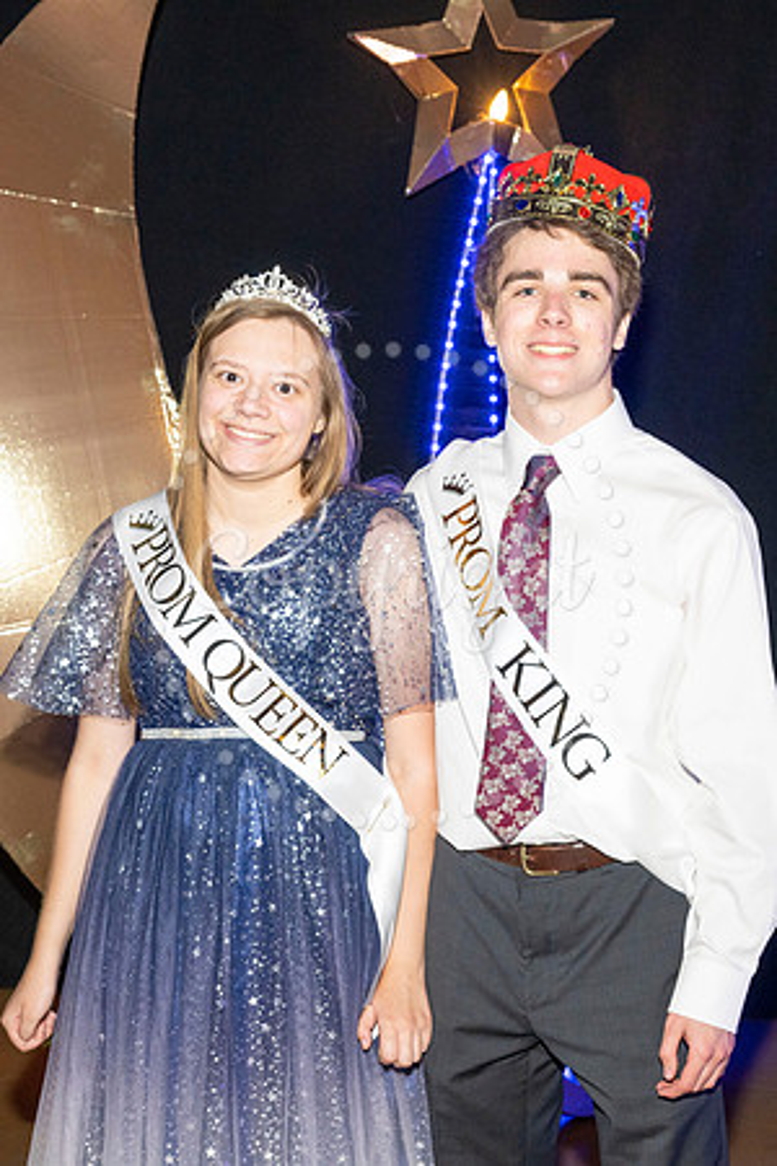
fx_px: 1894
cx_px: 500
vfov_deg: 34.2
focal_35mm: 59
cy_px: 583
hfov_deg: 23.1
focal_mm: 39
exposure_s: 1/100
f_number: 5.6
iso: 1000
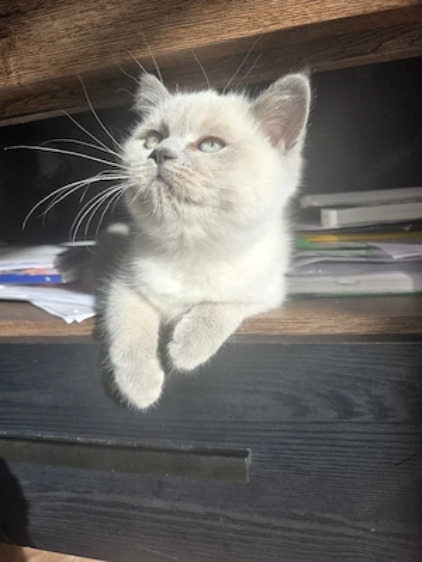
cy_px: 281
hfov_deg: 58.9
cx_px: 211
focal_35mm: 23
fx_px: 374
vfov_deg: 73.9
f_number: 1.7
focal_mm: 6.3
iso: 80
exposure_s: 1/2500
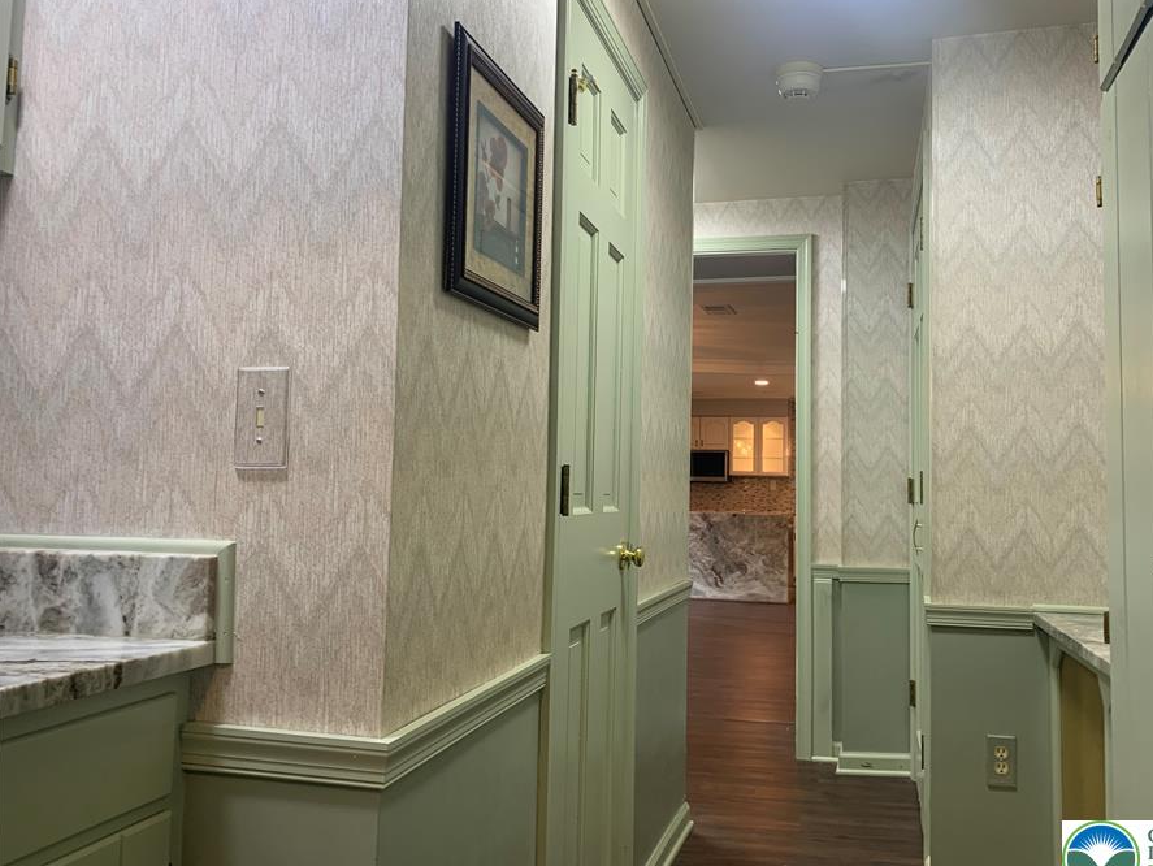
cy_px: 408
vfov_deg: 46.8
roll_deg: -1.2
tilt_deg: +1.0
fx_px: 1000
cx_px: 662
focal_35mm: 30
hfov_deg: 59.7
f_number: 1.8
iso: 50
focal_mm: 4.25
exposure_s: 1/60
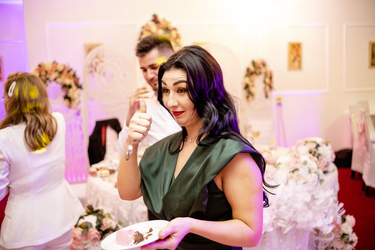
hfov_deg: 54.4
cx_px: 188
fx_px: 365
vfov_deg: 37.9
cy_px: 125
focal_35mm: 35
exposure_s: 1/160
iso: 800
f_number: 1.4
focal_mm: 23
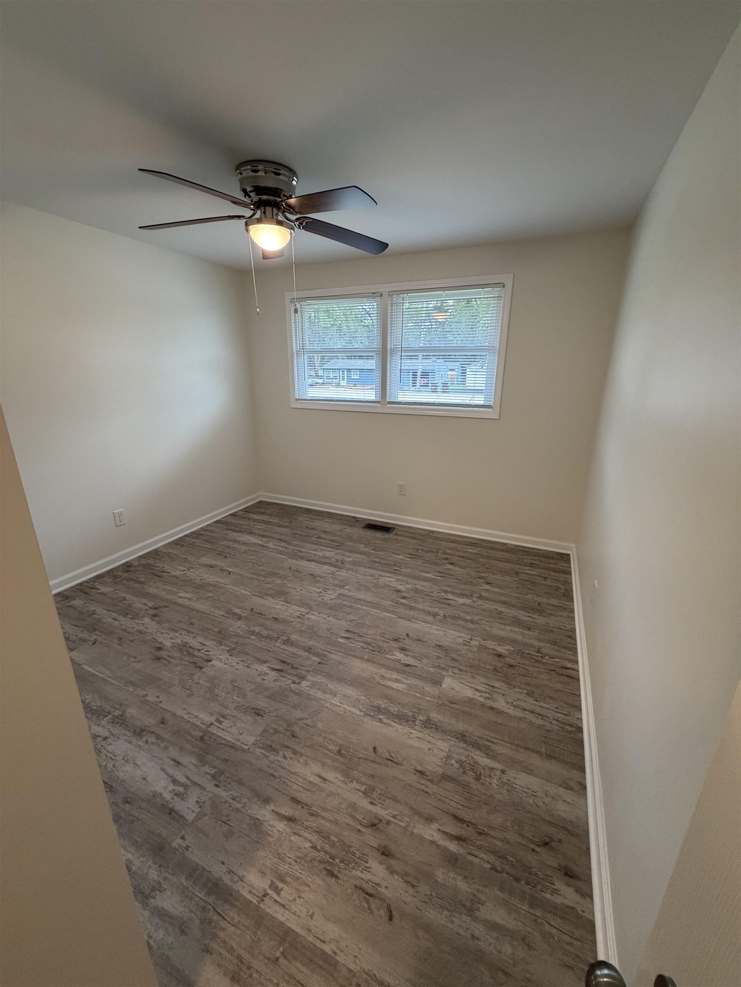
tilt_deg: -17.9
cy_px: 494
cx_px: 370
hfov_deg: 85.7
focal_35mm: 14
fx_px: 400
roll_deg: -0.5
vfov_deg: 102.1
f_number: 2.2
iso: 200
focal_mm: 2.22
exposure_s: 1/60
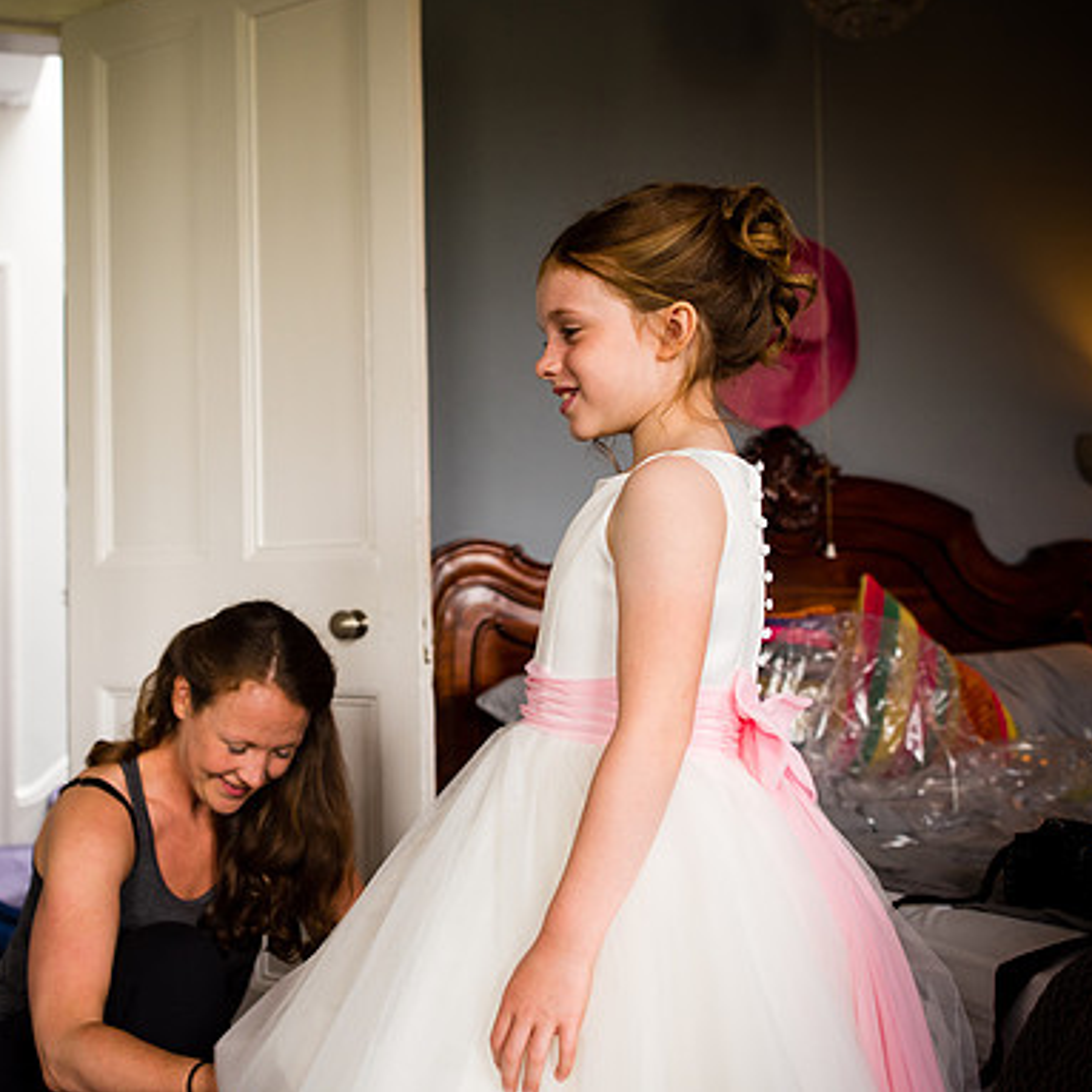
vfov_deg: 37.6
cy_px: 543
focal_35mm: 45
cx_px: 314
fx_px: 1606
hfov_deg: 36.9
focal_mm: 35
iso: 360
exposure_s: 1/160
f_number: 3.5
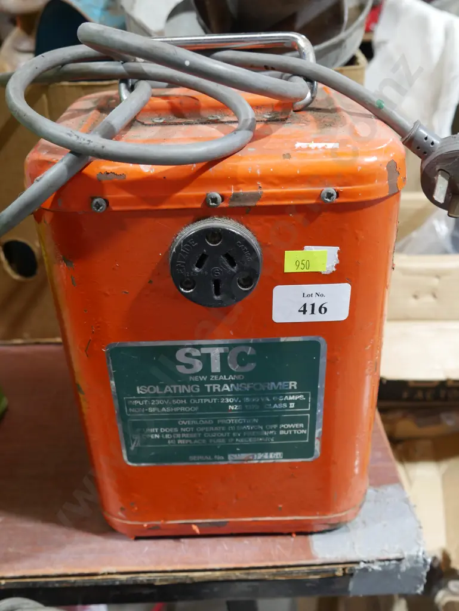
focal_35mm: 34
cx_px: 230
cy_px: 306
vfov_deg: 53.9
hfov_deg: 41.8
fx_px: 601
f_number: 4.5
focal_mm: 17
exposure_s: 1/60
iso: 1250
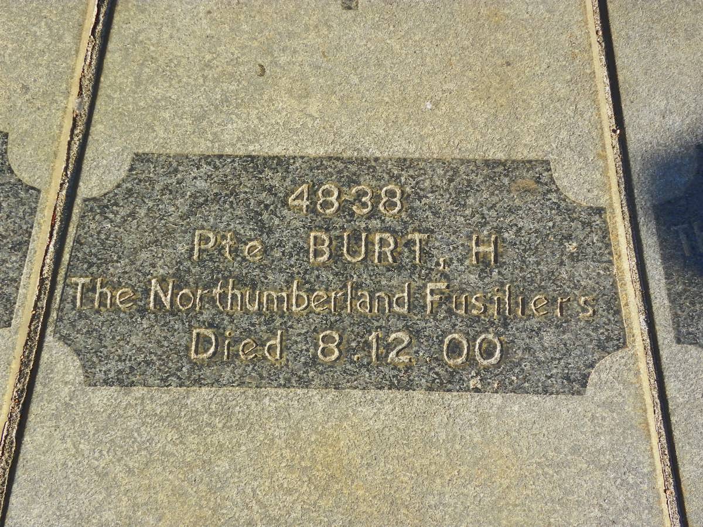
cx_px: 352
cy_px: 264
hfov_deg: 28.6
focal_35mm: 68
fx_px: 1381
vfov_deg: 21.6
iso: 64
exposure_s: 1/200
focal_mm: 12.1
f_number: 4
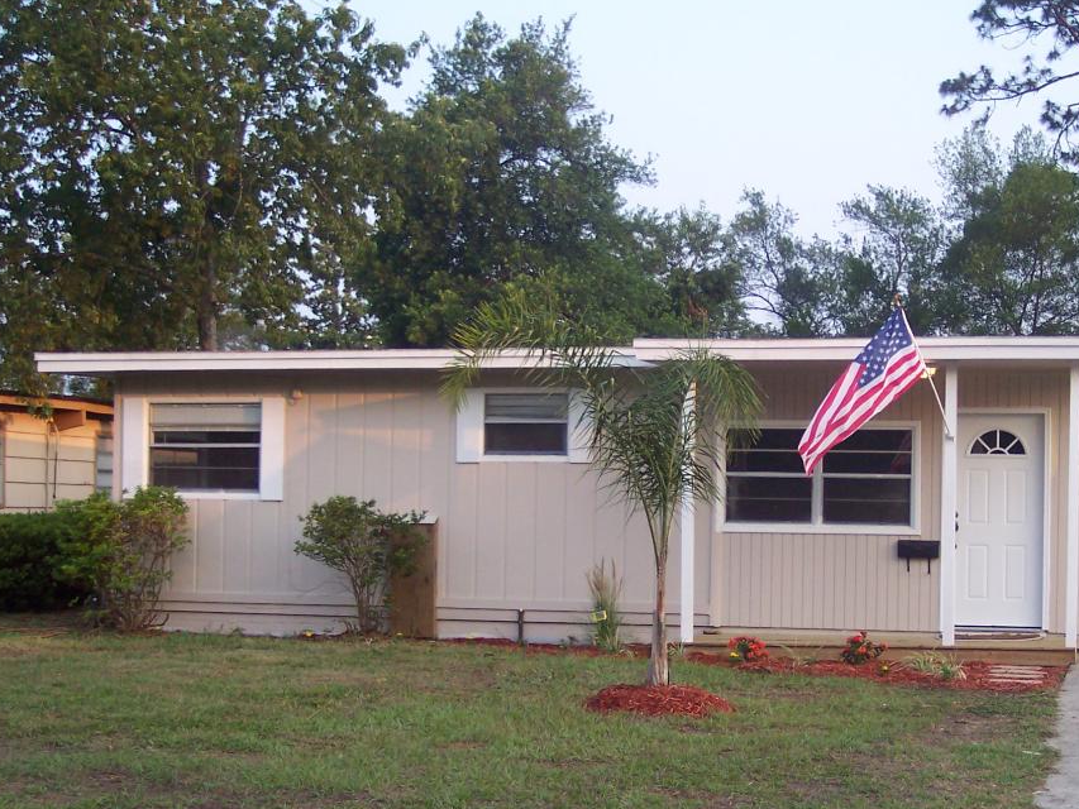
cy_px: 474
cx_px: 769
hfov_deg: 33.3
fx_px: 1777
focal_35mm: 57
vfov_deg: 25.6
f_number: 2.8
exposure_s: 1/250
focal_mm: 8
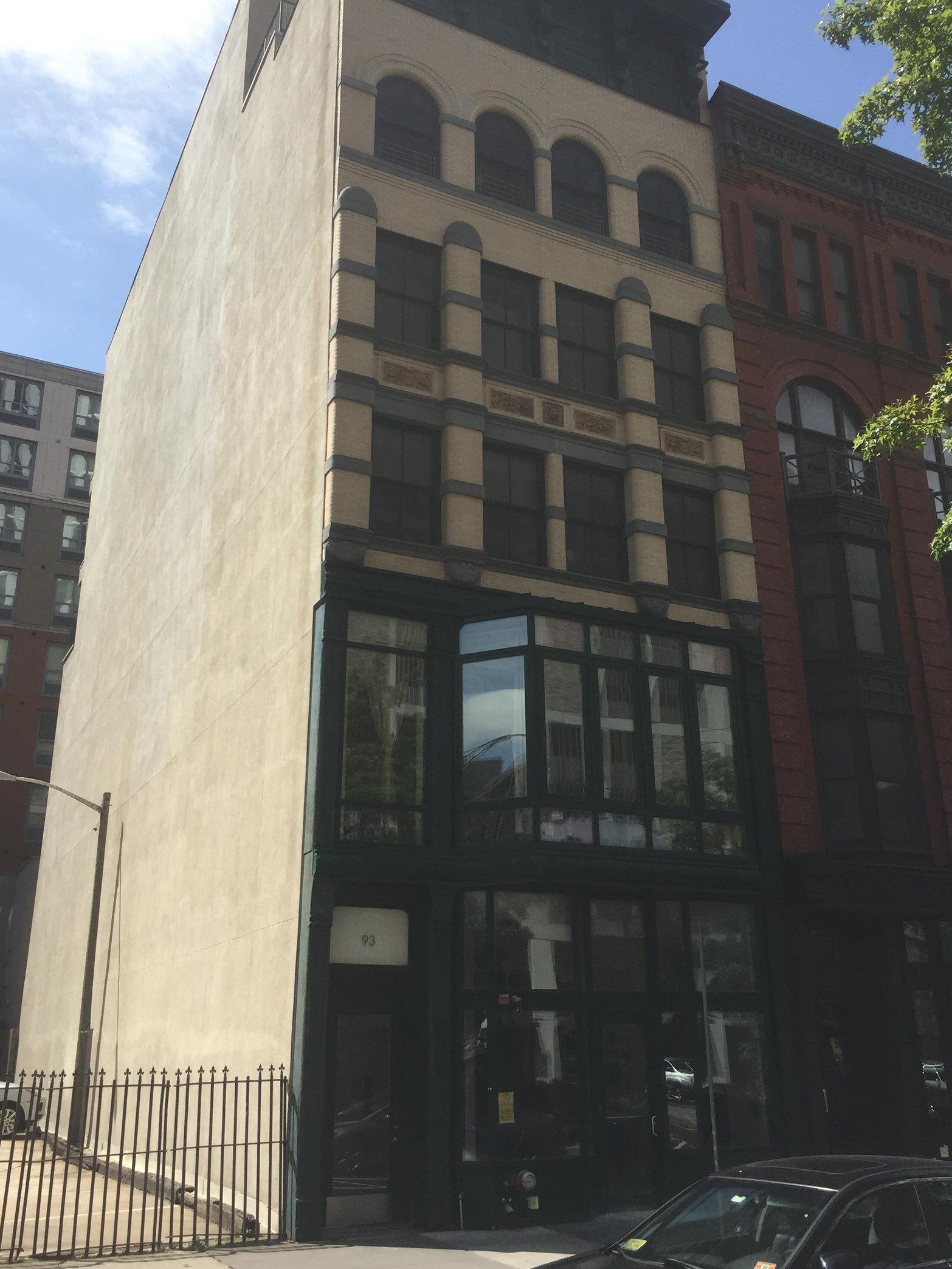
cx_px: 495
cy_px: 608
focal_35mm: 32
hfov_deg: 44.2
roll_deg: +1.5
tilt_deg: +22.1
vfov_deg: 56.8
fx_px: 1173
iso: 32
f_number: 2.2
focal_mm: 4.15
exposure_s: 1/1883
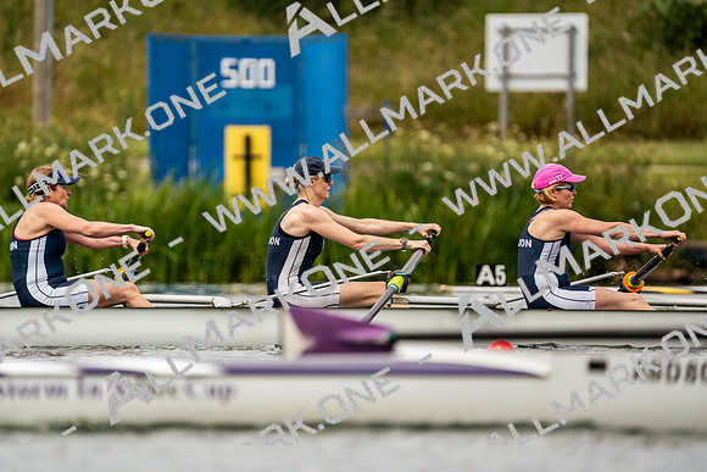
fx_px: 11786
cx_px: 354
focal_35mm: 600
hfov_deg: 3.4
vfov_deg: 2.3
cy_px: 236
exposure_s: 1/2000
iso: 250
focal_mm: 600
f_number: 6.3
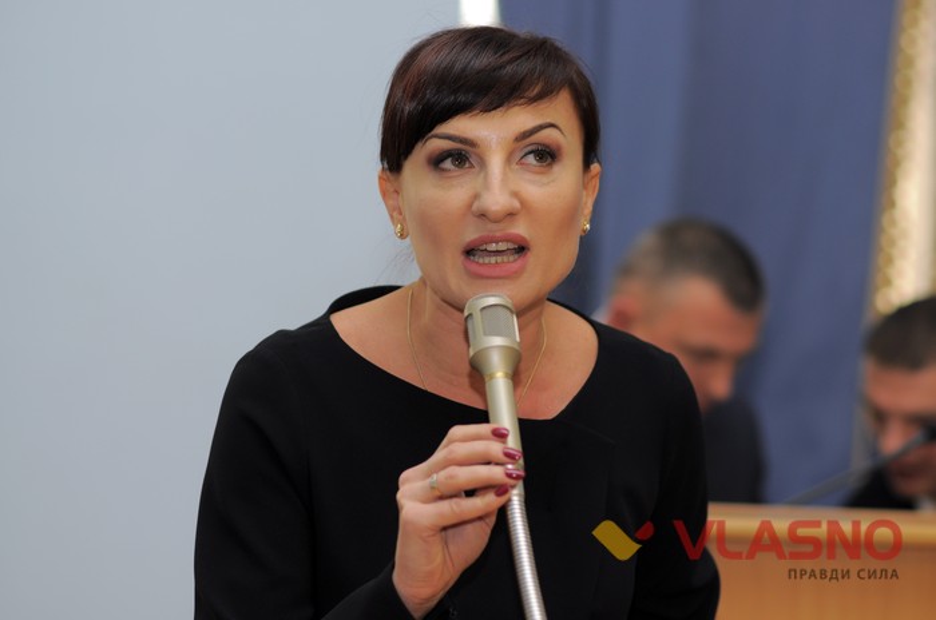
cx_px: 468
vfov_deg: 10.7
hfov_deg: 16.1
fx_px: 3309
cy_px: 310
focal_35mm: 128
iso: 250
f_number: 2.8
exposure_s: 1/100
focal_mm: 85
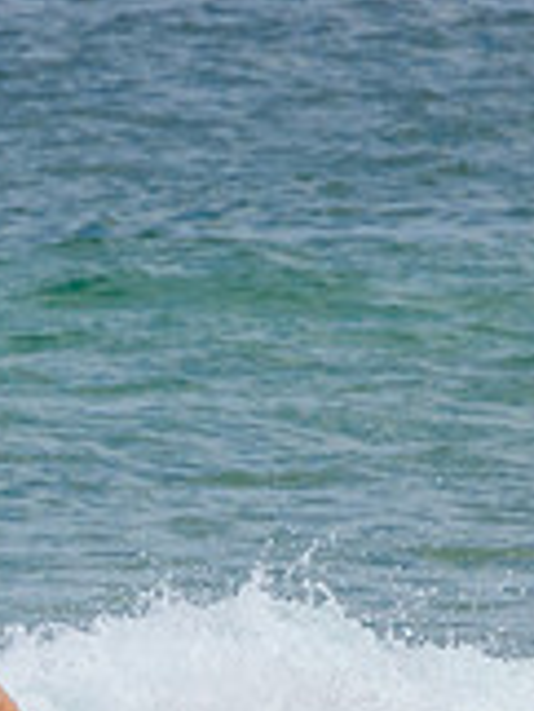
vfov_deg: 0.7
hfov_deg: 0.5
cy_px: 815
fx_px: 56899
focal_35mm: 2770
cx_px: -88
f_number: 13
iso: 1400
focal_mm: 800
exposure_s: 1/2000
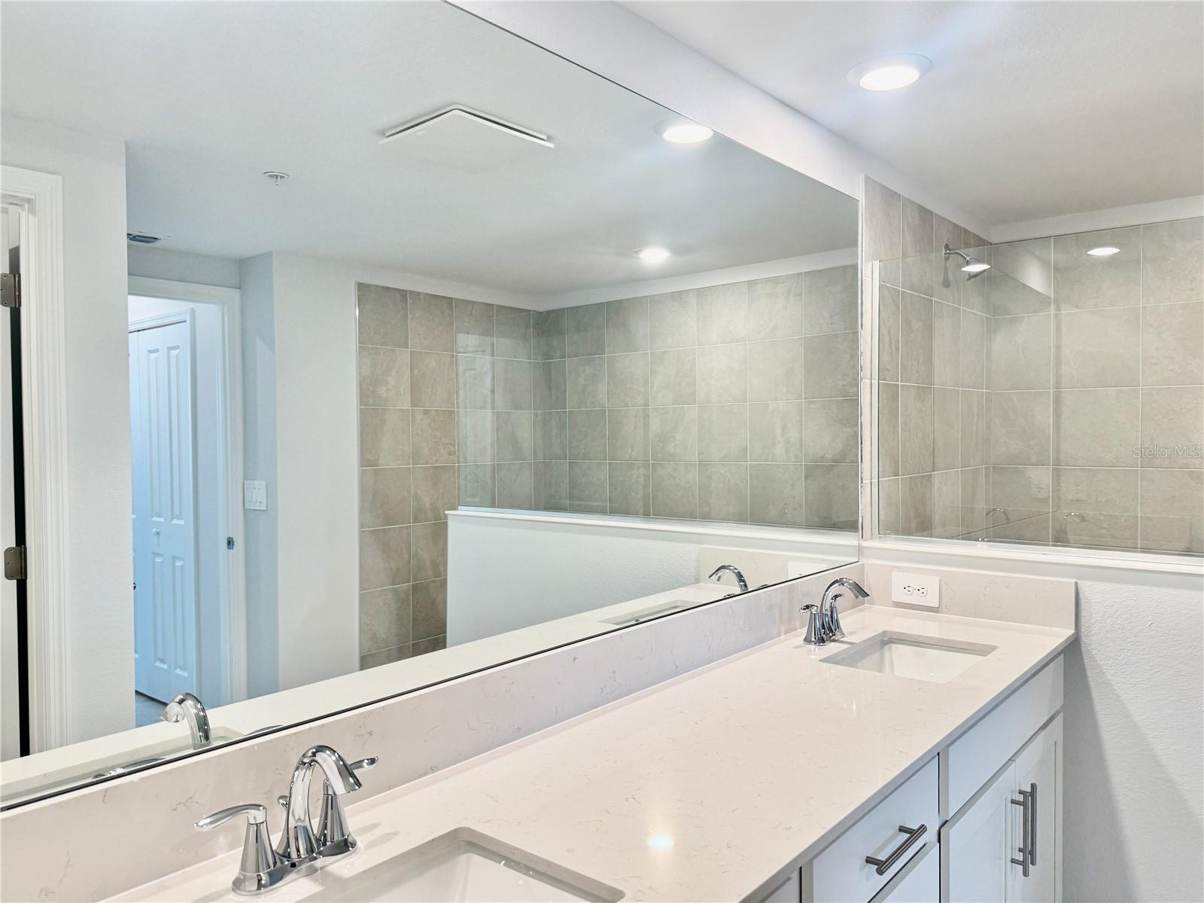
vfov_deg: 56.8
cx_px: 602
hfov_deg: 71.6
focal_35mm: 24
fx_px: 835
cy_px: 452
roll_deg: -1.4
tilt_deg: -1.2
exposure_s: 1/120
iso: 125
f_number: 1.78
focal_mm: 6.76
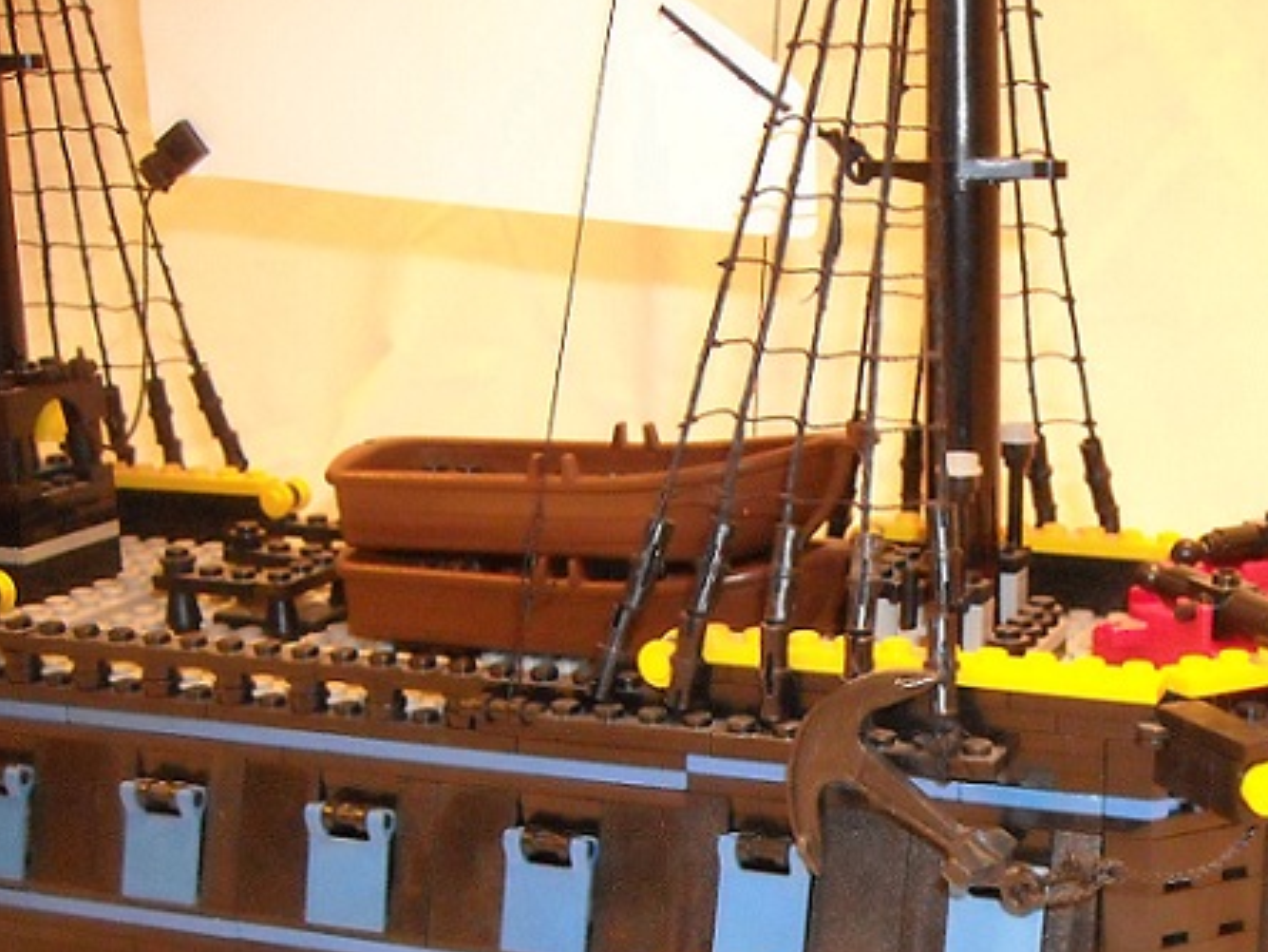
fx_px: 2162
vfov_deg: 24.4
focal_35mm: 59
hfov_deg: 31.7
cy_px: 784
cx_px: 1034
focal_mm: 5.7
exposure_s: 1/8
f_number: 2.8
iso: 590
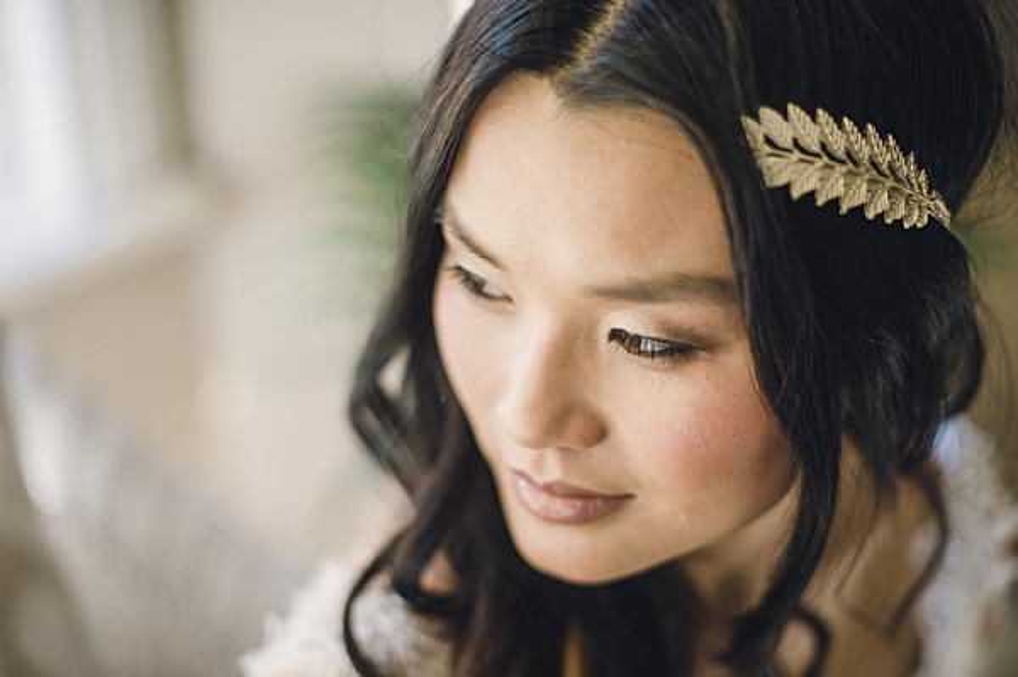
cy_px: 338
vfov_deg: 26.9
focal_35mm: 50
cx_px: 509
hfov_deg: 39.6
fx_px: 1413
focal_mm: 50
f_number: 2
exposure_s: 1/250
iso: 200
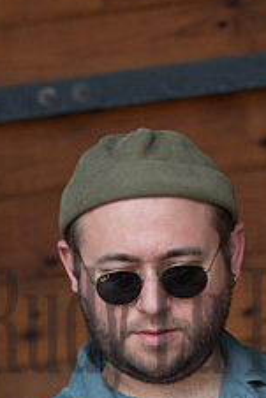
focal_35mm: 597
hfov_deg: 2.3
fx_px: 6606
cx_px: 213
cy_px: 328
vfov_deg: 3.5
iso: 800
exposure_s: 1/320
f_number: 5.6
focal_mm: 200
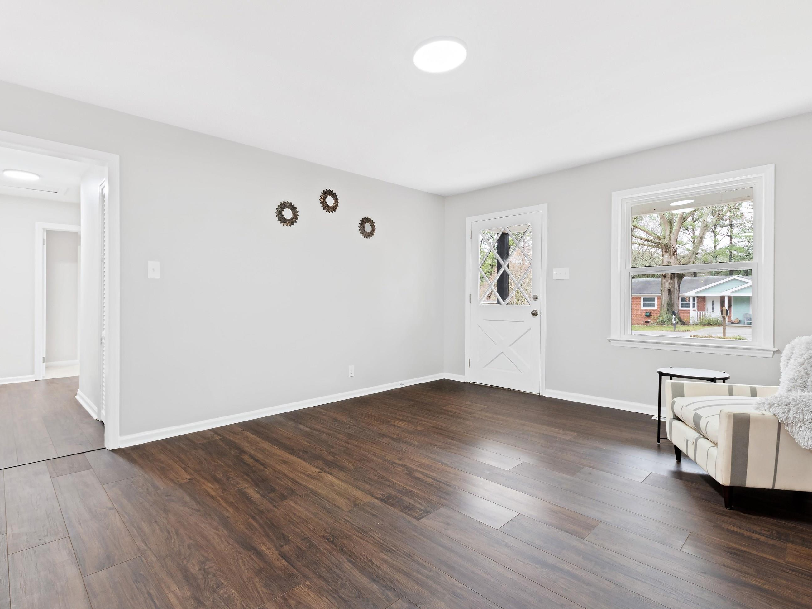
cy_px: 299
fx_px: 399
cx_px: 387
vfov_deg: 74.7
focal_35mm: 17
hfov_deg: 91.0
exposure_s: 1/2.5
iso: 320
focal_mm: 10
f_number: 8
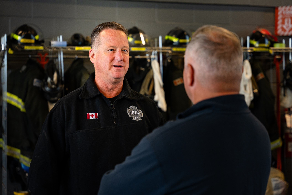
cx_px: 146
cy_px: 98
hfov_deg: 28.2
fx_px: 581
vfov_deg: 19.0
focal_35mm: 72
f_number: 2.8
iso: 500
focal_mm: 70
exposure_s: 1/200
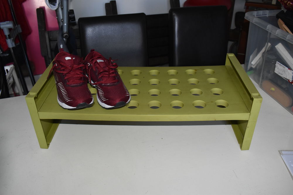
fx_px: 244
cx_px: 146
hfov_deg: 61.9
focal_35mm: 30
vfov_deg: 43.6
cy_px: 98
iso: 1800
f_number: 7.1
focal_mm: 20
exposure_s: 1/200
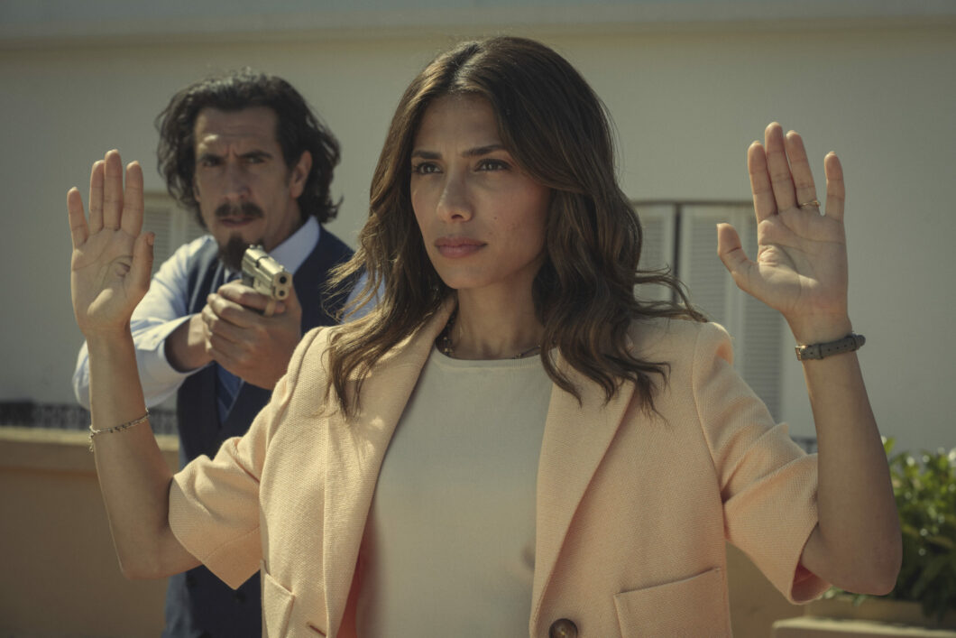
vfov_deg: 16.1
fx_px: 2257
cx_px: 478
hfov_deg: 23.9
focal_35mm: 85
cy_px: 319
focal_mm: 85
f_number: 9
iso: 500
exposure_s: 1/1250
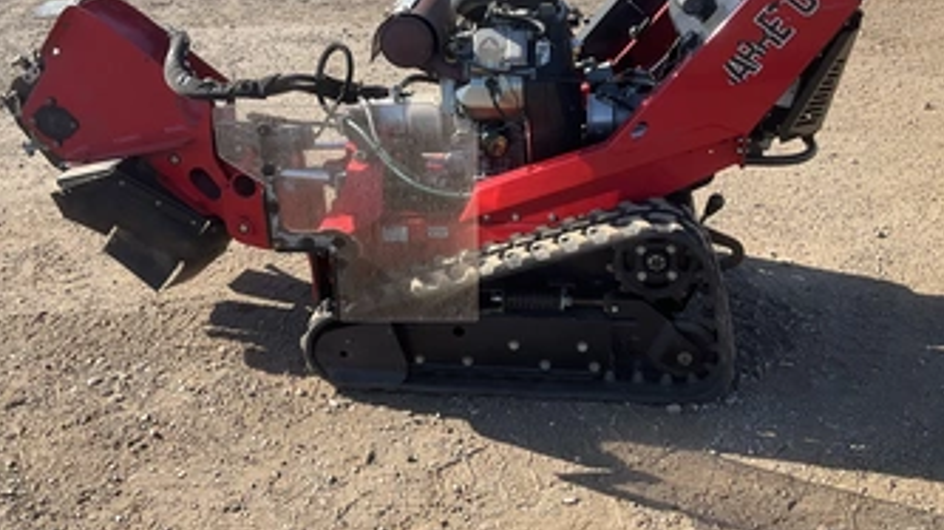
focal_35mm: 38
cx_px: 425
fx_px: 951
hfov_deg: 52.7
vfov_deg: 30.7
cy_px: 147
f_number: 1.8
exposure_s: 1/599
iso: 25
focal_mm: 3
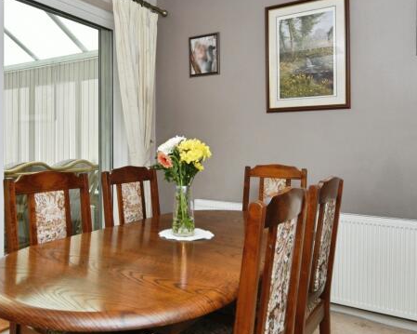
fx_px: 370
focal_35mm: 30
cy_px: 165
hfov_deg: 58.6
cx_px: 180
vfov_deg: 48.5
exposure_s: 1/250
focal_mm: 14
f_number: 8
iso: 250
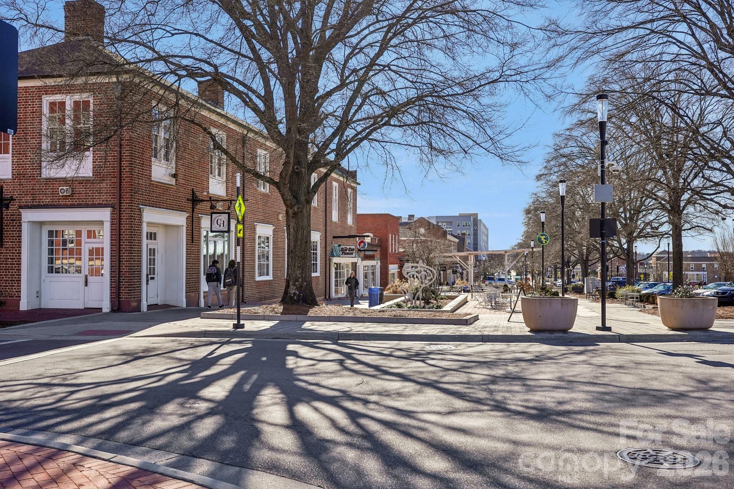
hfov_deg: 55.1
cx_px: 367
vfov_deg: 38.4
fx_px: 703
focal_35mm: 34
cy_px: 244
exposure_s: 1/1250
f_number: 6.3
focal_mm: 34.5
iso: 400
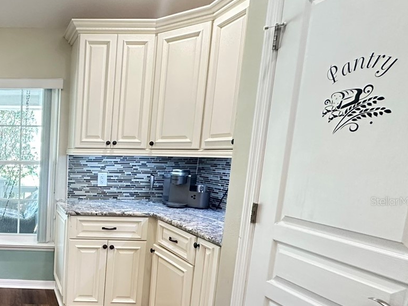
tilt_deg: -7.6
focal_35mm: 29
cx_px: -2
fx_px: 342
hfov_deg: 49.8
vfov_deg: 47.5
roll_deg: -1.3
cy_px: 201
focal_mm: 2.22
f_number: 2.2
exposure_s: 1/60
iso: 400
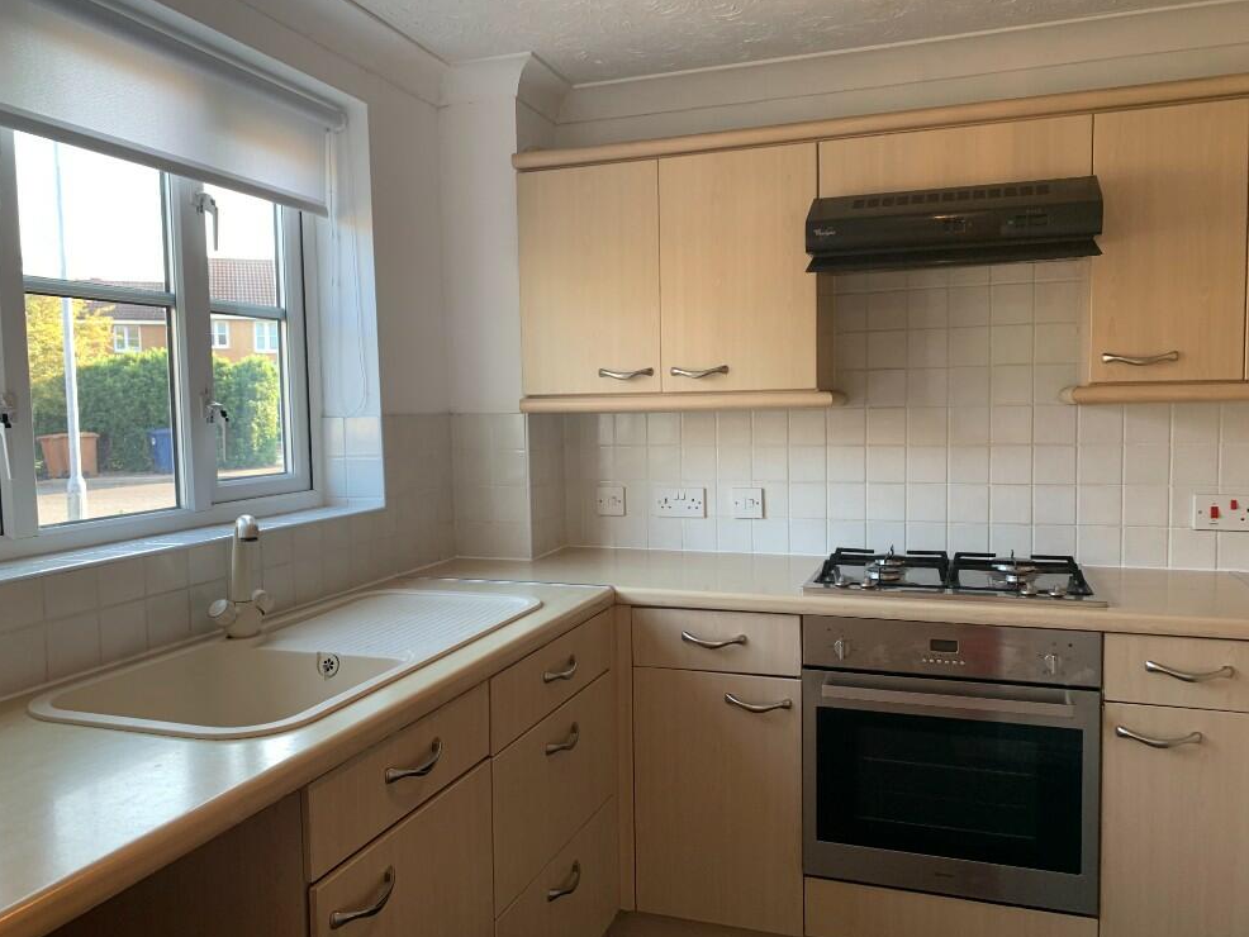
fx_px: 974
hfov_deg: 65.3
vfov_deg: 51.4
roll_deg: +0.5
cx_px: 621
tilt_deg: -3.1
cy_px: 479
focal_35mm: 27
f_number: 1.8
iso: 80
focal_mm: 4.25
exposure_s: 1/100
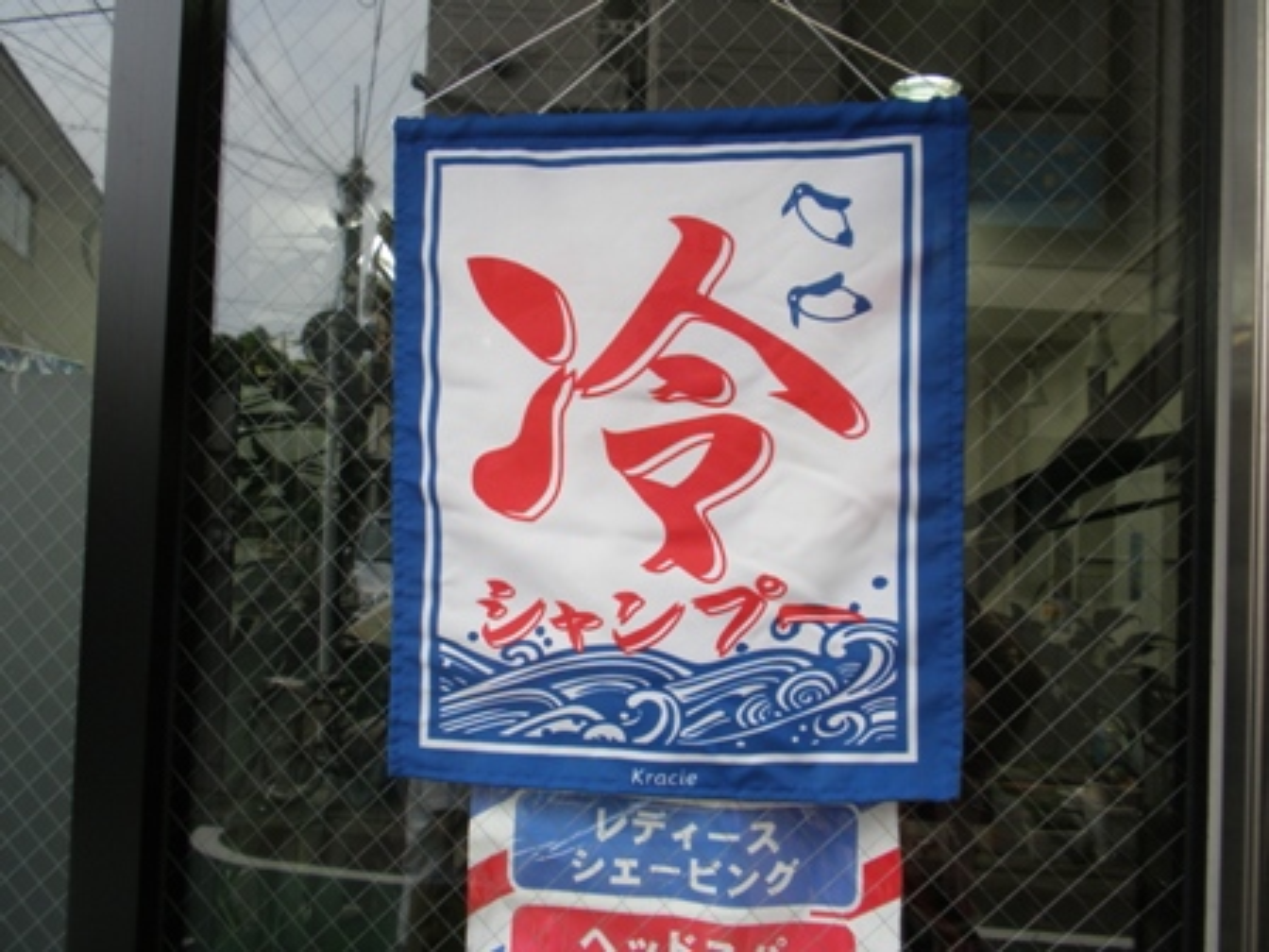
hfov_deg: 50.1
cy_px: 476
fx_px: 1356
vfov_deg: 38.7
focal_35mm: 37
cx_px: 634
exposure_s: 1/160
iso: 64
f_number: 3.5
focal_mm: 6.6
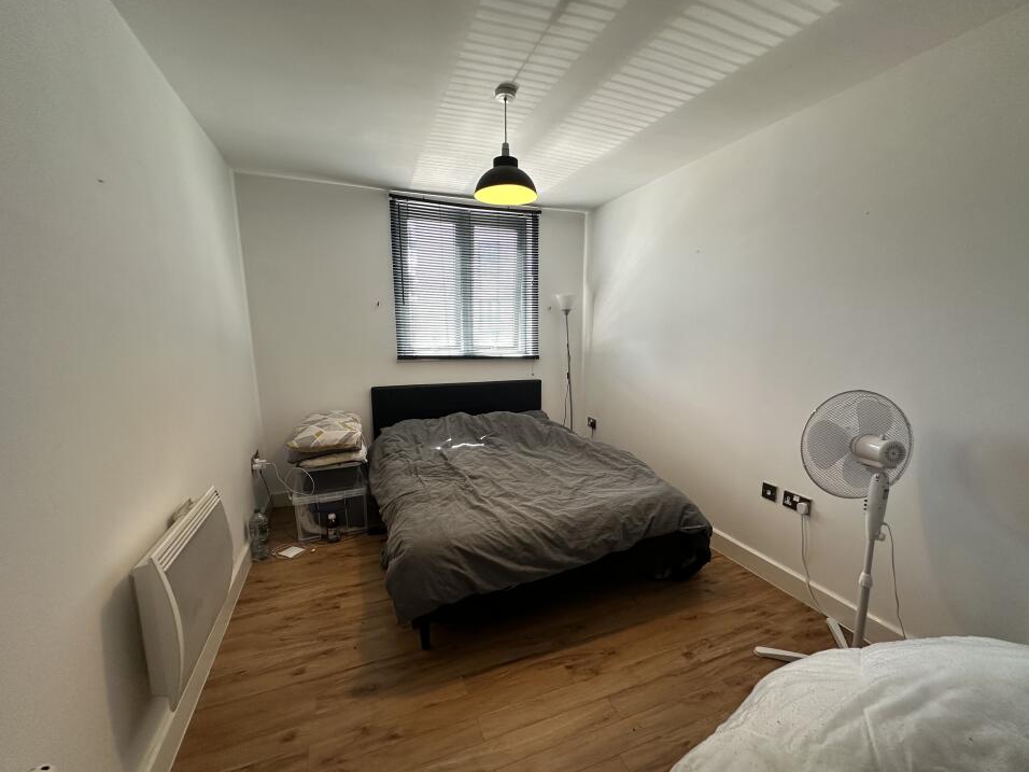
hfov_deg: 98.1
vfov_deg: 81.7
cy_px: 409
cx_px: 534
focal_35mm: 15
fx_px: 446
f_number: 2.2
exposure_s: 1/100
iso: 200
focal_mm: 2.22
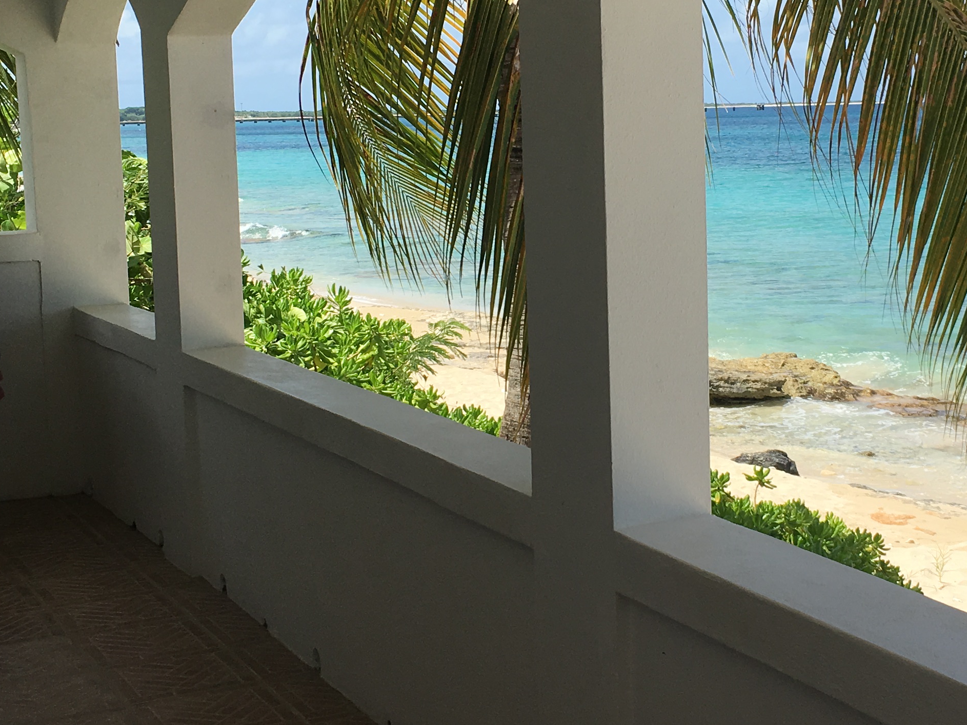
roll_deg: -0.5
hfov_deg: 31.1
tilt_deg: -3.3
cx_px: 586
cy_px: 250
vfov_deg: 23.6
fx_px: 1732
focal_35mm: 62
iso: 25
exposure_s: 1/1425
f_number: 2.2
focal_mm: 4.15
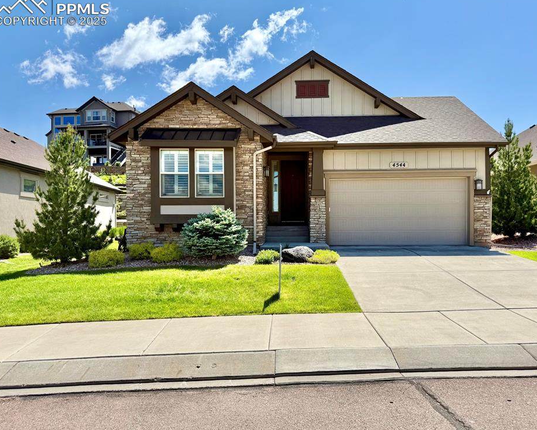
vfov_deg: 54.9
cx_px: 291
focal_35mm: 26
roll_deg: +1.1
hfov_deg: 65.9
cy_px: 216
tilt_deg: +1.2
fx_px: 413
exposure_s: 1/5714
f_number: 1.78
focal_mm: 6.76
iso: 80
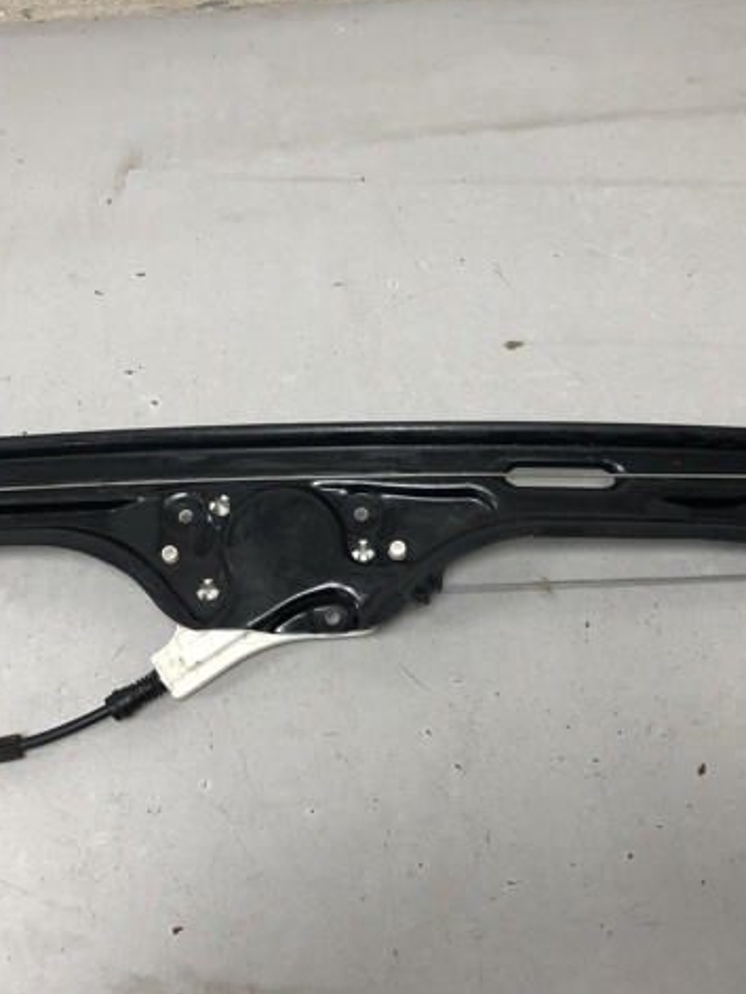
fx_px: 1092
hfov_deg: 37.7
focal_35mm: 38
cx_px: 348
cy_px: 493
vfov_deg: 49.0
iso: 40
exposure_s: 1/33
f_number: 1.8
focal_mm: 4
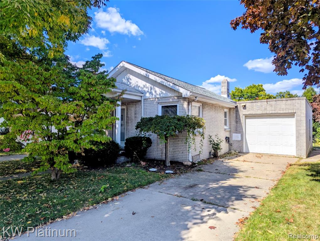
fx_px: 222
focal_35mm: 24
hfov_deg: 71.5
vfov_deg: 56.9
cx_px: 160
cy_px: 120
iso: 49
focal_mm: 6.81
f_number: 1.85
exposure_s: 1/2762
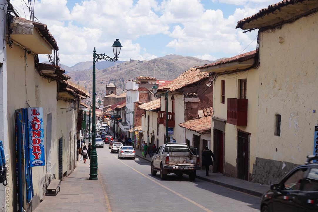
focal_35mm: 51
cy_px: 106
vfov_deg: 26.5
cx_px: 159
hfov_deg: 38.9
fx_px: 450
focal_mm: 34
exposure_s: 1/80
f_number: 14
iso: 100
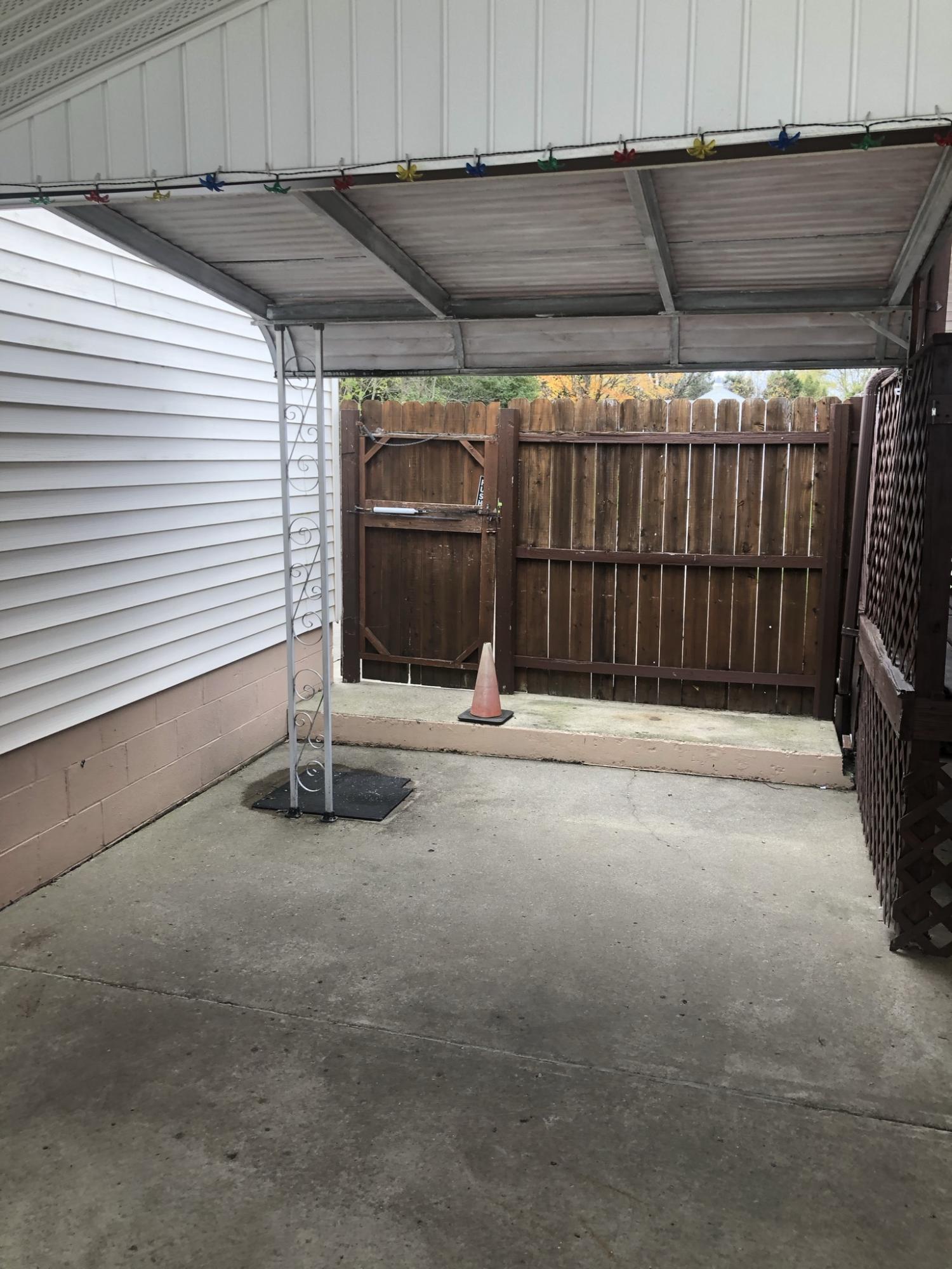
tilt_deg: -10.2
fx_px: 1027
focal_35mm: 28
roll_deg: +1.1
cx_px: 476
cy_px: 634
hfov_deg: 49.7
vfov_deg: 63.4
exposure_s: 1/120
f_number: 1.8
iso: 25
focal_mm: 3.99
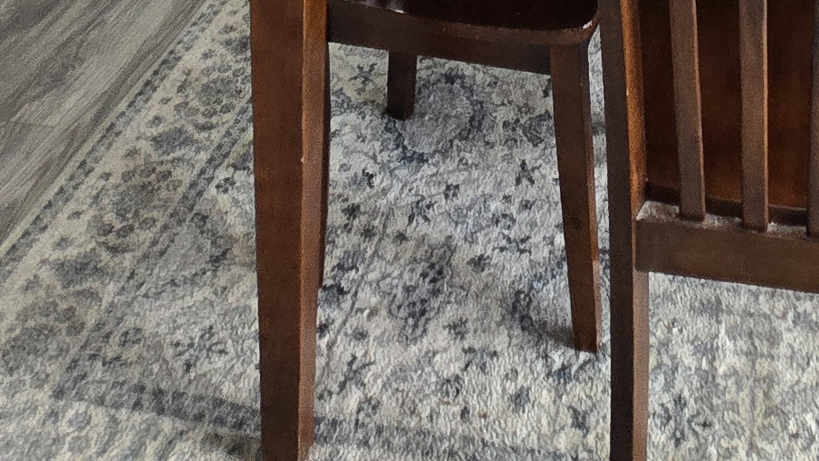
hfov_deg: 39.5
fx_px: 1108
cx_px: 616
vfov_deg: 14.7
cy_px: -645
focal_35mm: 51
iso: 400
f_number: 2.2
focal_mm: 2.2
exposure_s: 1/60
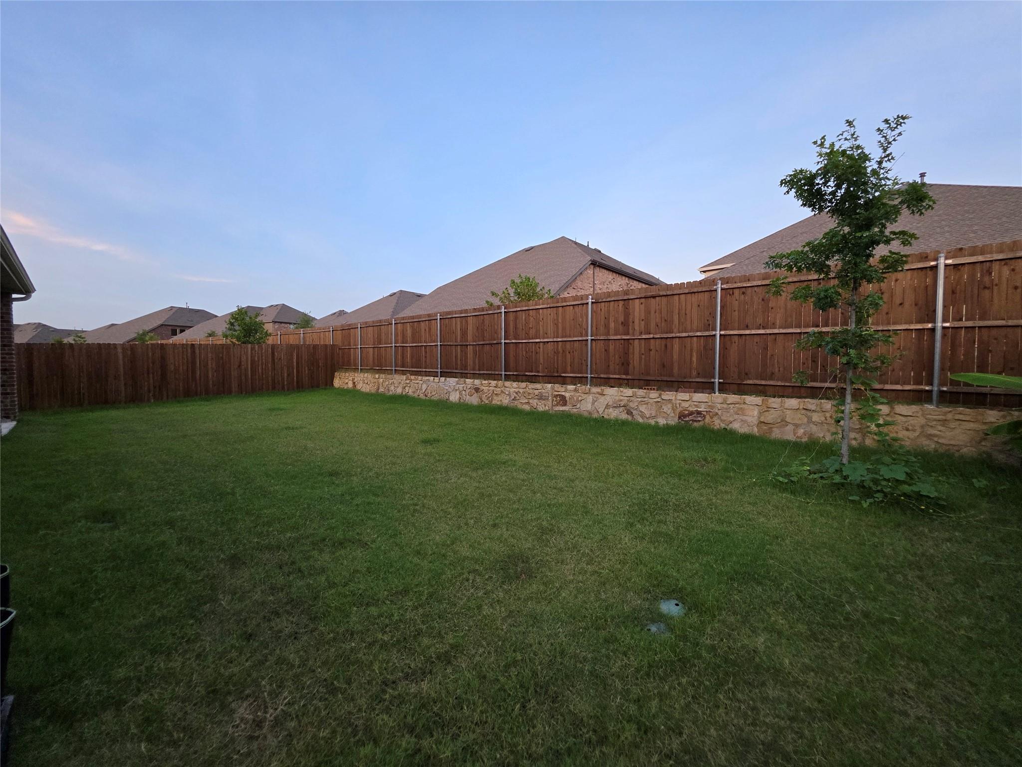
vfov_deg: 89.9
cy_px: 384
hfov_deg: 106.2
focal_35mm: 13
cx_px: 511
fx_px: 384
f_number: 1.9
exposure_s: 1/359
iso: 320
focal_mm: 2.2
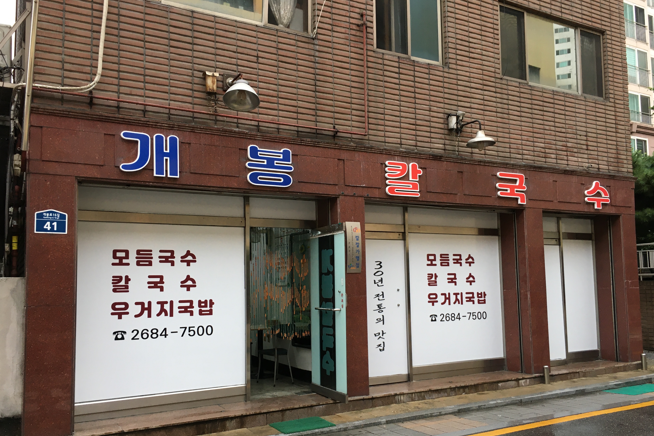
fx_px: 563
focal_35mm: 31
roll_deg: +1.2
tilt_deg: +4.0
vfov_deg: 42.3
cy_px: 240
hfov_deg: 60.3
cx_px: 328
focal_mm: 4.15
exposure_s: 1/40
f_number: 2.2
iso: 25
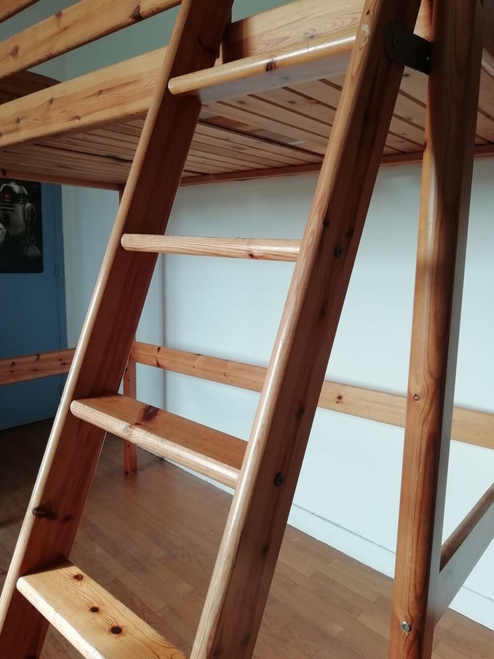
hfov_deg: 53.1
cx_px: 247
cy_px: 330
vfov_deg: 67.3
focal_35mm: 26
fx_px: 495
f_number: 2.2
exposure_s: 1/60
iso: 80
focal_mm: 3.46
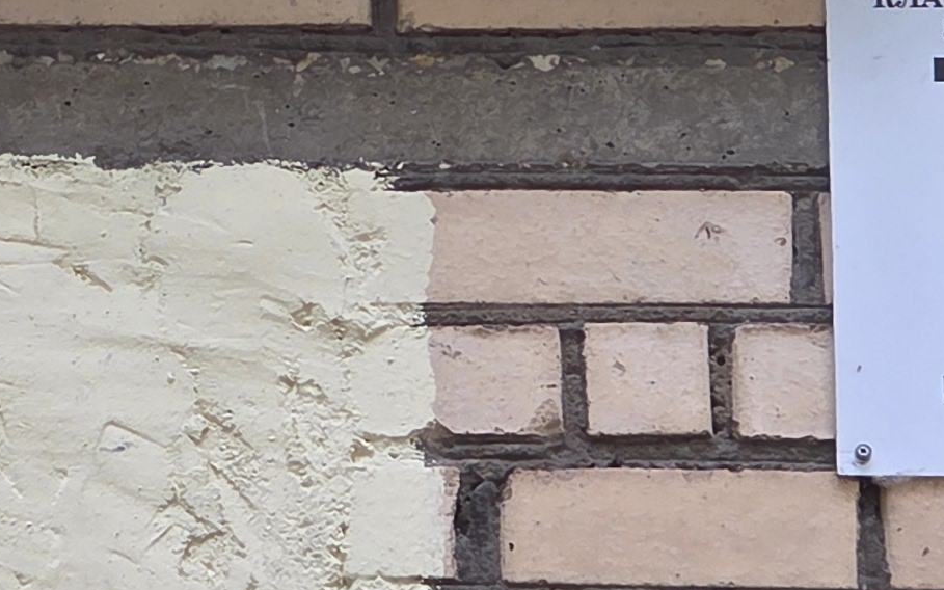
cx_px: -198
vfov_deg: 4.1
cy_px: -339
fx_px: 8284
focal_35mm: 322
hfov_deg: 6.5
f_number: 2.4
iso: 40
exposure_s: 1/100
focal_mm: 7
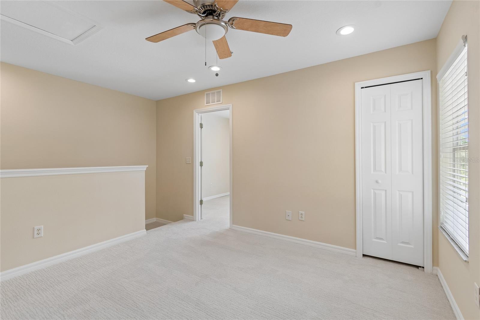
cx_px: 240
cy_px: 160
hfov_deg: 100.4
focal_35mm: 15
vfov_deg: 77.3
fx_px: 200
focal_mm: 10
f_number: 7.1
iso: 100
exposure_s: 1/15
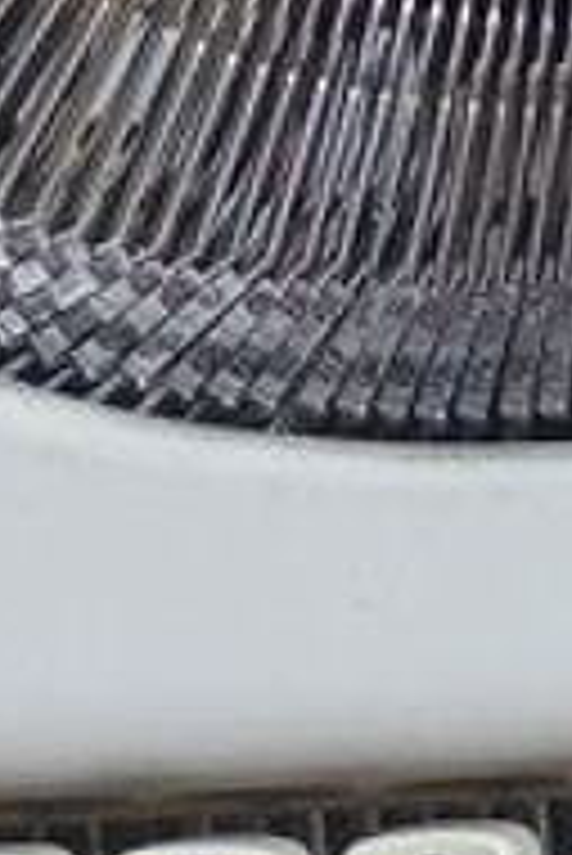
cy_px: -470
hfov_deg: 7.4
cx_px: 829
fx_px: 4329
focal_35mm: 182
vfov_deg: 10.8
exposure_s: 1/1171
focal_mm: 4.6
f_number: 1.8
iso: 25
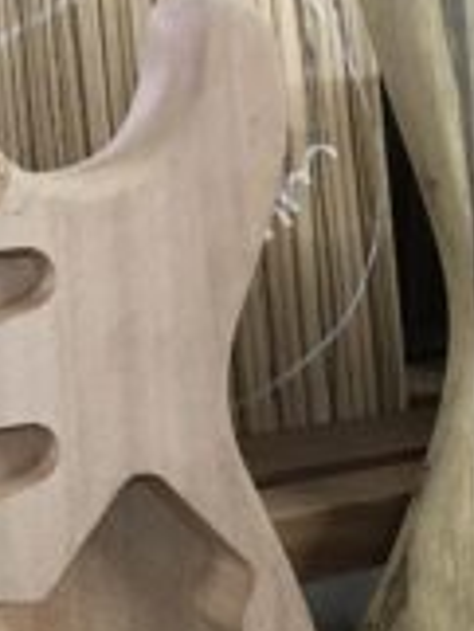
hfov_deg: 15.4
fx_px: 1750
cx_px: 212
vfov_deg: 20.4
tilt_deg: -16.6
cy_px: 257
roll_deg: -4.1
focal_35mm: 96
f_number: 2.2
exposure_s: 1/33
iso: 160
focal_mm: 4.15
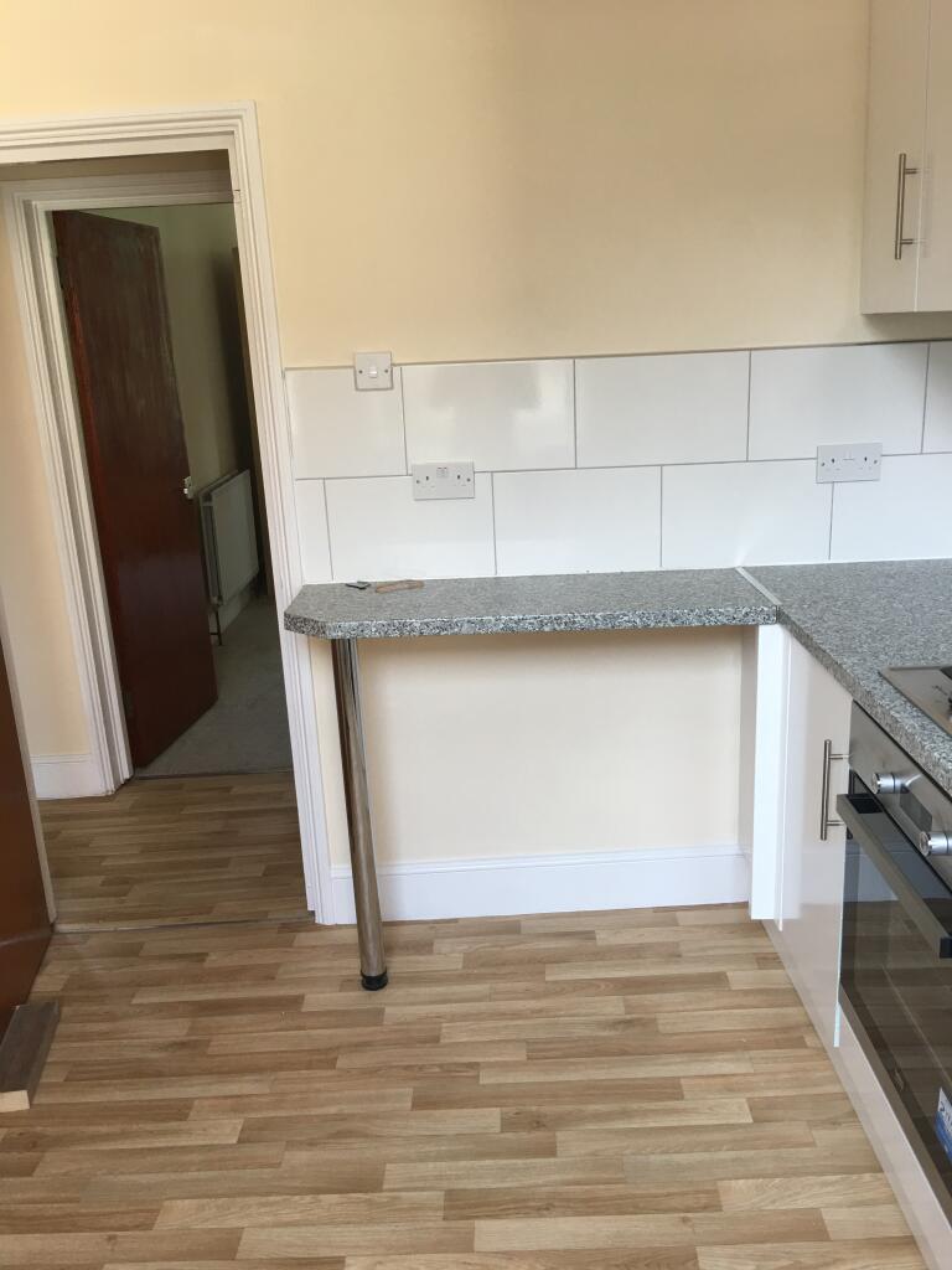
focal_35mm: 29
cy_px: 635
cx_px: 476
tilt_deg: -14.7
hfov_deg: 48.2
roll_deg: +3.2
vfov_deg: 61.7
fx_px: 1063
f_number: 2.2
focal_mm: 4.15
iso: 25
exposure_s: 1/33
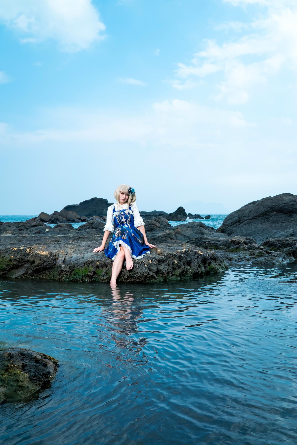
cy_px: 222
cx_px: 148
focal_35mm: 35
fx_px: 433
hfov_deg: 37.9
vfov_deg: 54.4
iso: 100
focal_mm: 35
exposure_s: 1/125
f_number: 9
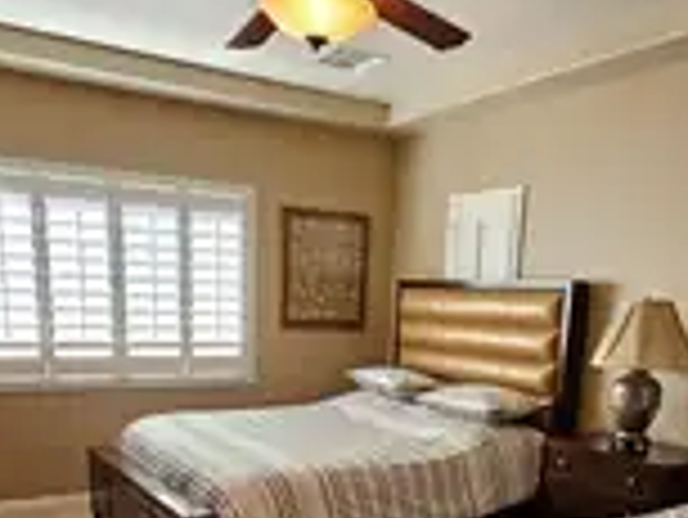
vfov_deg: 38.2
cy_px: 491
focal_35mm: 34
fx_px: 676
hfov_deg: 53.9
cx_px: 355
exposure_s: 1/60
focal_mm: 2.2
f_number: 2.2
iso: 100
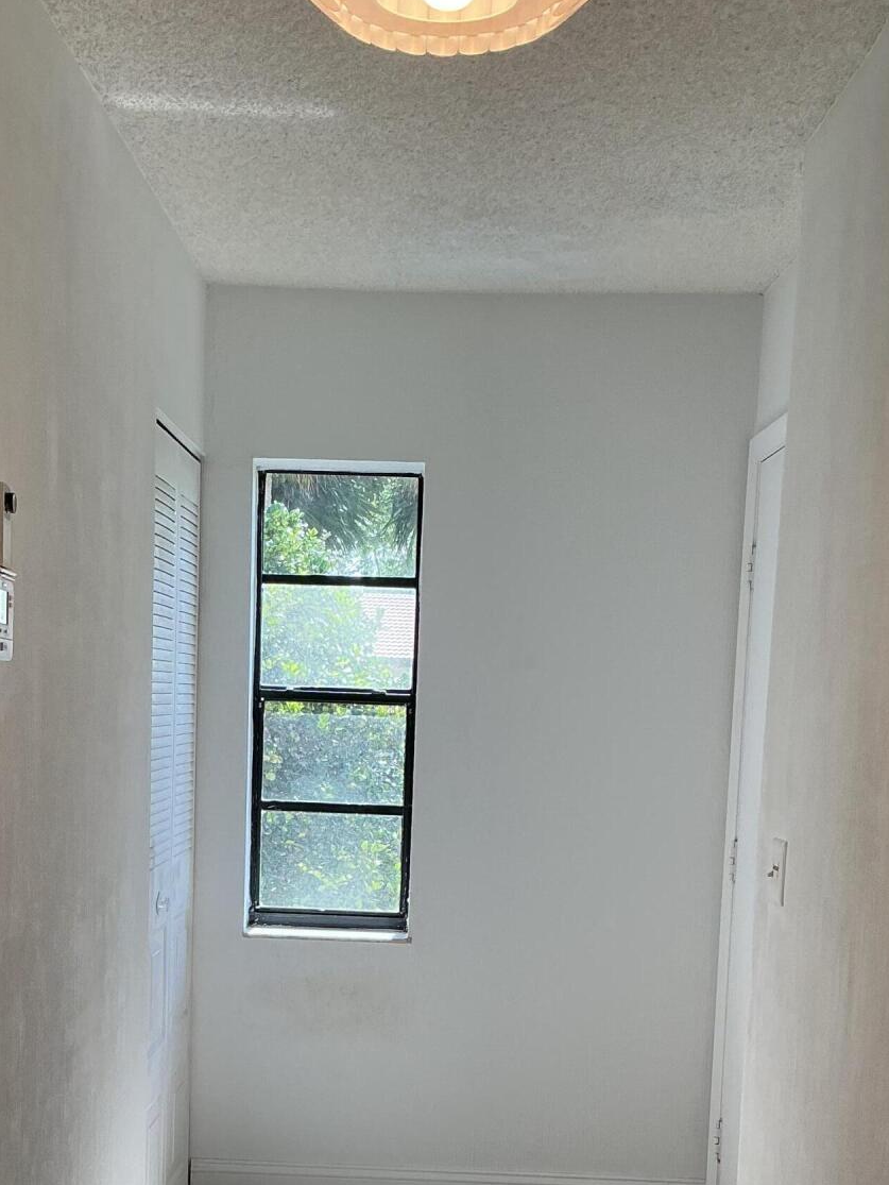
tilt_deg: -8.9
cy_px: 941
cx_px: 370
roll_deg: -2.1
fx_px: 1780
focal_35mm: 52
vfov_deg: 35.7
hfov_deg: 28.0
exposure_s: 1/142
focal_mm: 3
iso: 20
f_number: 1.8
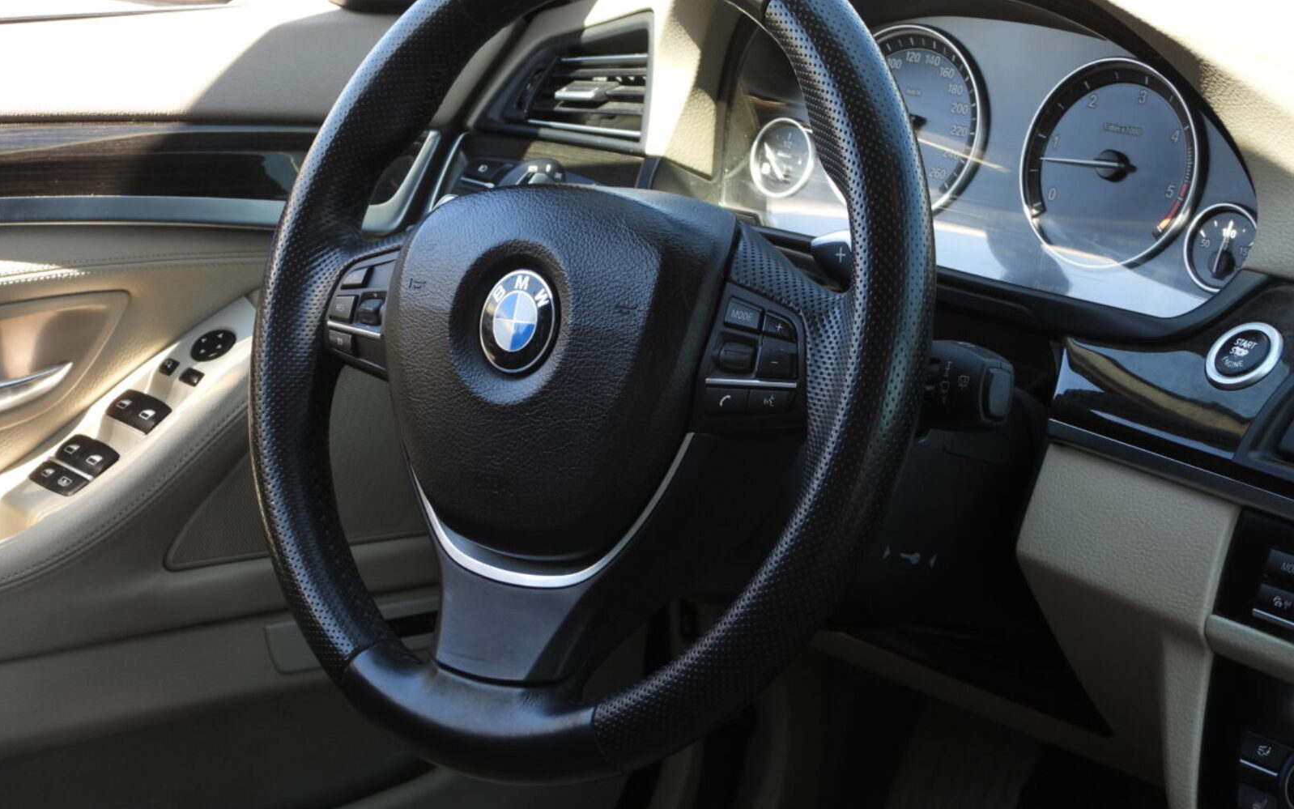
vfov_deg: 15.4
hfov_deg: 24.4
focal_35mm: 85
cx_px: 647
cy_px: 330
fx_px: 2998
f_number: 3.5
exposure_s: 1/100
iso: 100
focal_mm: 14.4
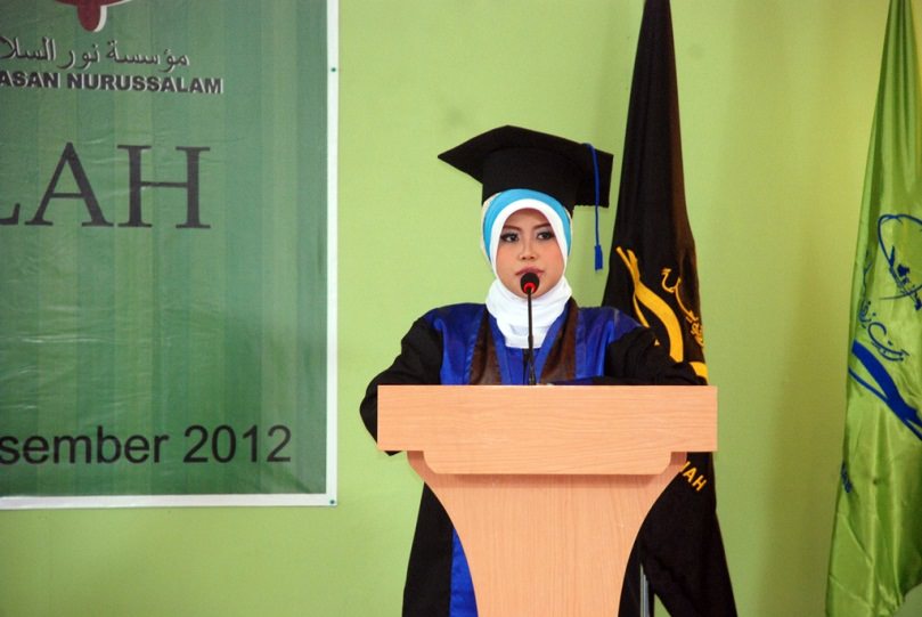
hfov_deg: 10.2
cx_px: 461
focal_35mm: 202
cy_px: 308
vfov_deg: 6.8
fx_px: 5191
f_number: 5.6
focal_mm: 135
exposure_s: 1/80
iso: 640
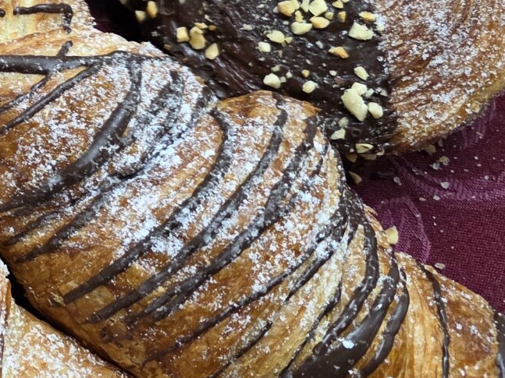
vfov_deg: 15.7
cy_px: -54
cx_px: -368
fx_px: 1327
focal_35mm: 91
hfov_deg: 17.8
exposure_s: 1/120
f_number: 1.7
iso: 200
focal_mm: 6.3
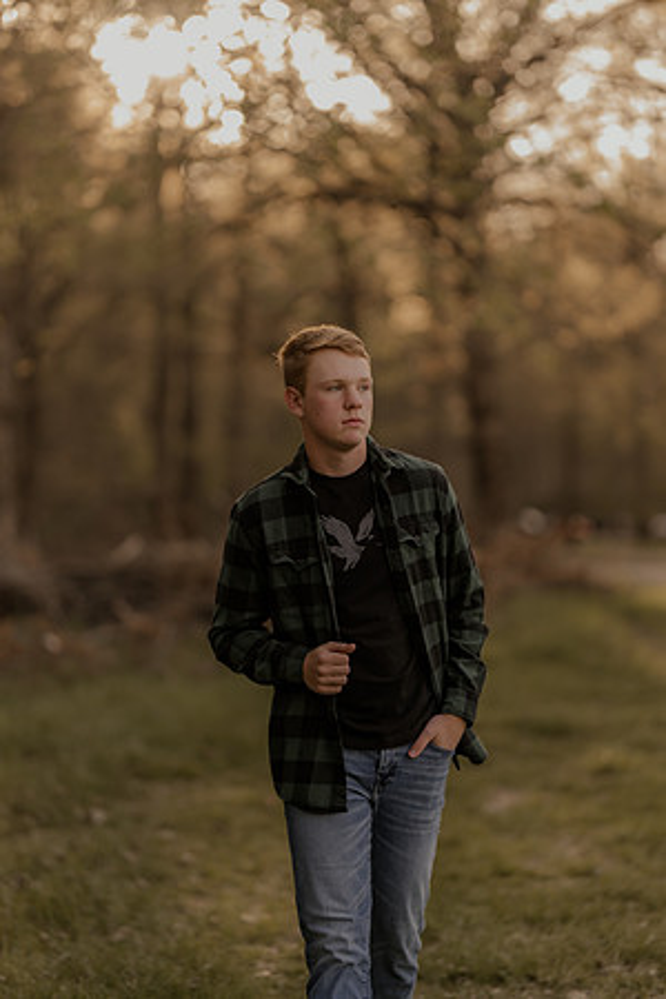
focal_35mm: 85
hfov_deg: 16.1
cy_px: 500
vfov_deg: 23.9
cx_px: 333
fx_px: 2359
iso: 250
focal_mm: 85
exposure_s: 1/1000
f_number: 1.4
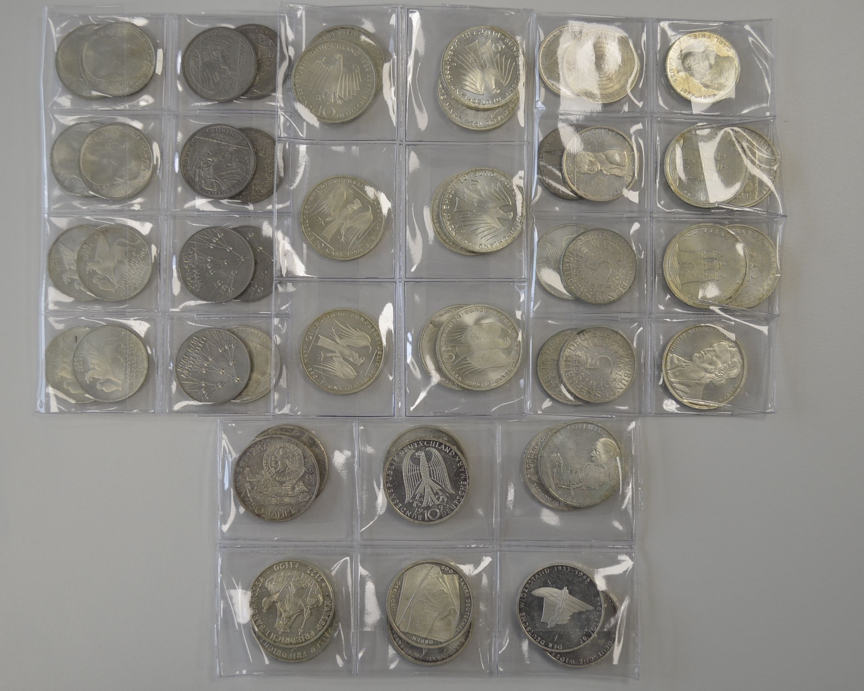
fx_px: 1304
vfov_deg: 29.7
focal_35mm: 51
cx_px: 435
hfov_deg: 36.7
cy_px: 345
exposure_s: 1/100
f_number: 5
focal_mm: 30
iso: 320
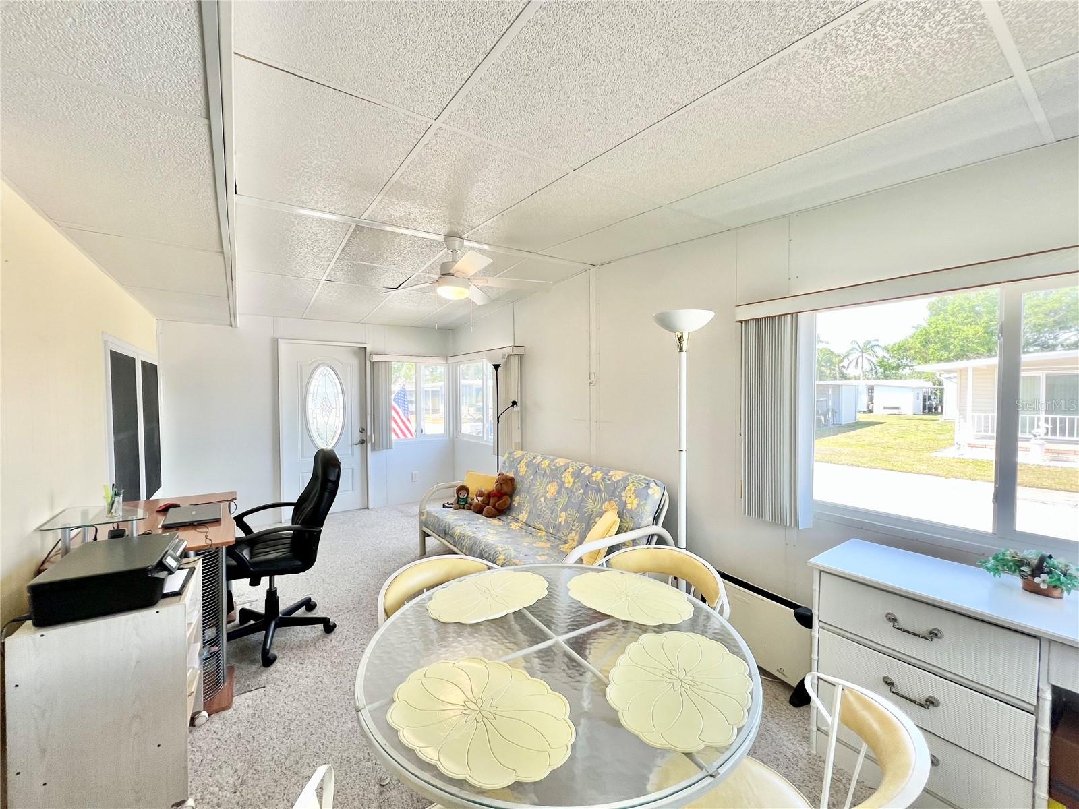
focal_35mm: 13
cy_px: 404
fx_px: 405
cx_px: 540
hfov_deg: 106.2
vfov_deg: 89.9
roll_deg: +0.2
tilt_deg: -0.6
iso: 64
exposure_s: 1/120
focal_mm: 1.57
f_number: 1.8
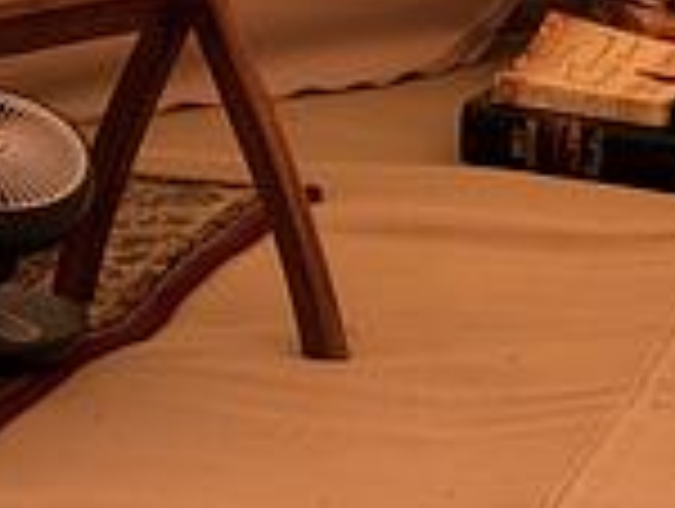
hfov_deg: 9.6
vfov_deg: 7.4
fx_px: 3887
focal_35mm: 199
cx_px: -382
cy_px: -263
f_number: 1.78
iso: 64
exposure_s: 1/121
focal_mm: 6.76
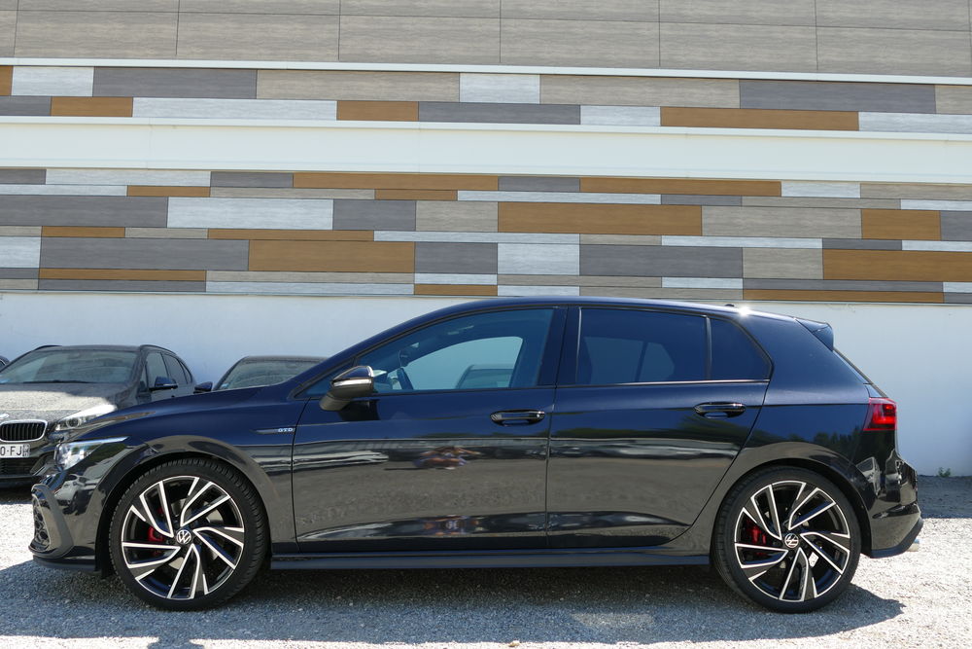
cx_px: 486
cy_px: 324
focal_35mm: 30
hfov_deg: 61.9
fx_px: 810
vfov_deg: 43.6
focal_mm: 10.85
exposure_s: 1/500
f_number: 3
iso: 125
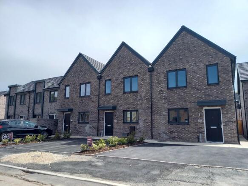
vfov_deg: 54.9
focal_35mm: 25
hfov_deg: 69.4
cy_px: 93
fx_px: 179
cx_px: 124
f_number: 2
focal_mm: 4.6
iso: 50
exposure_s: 1/755
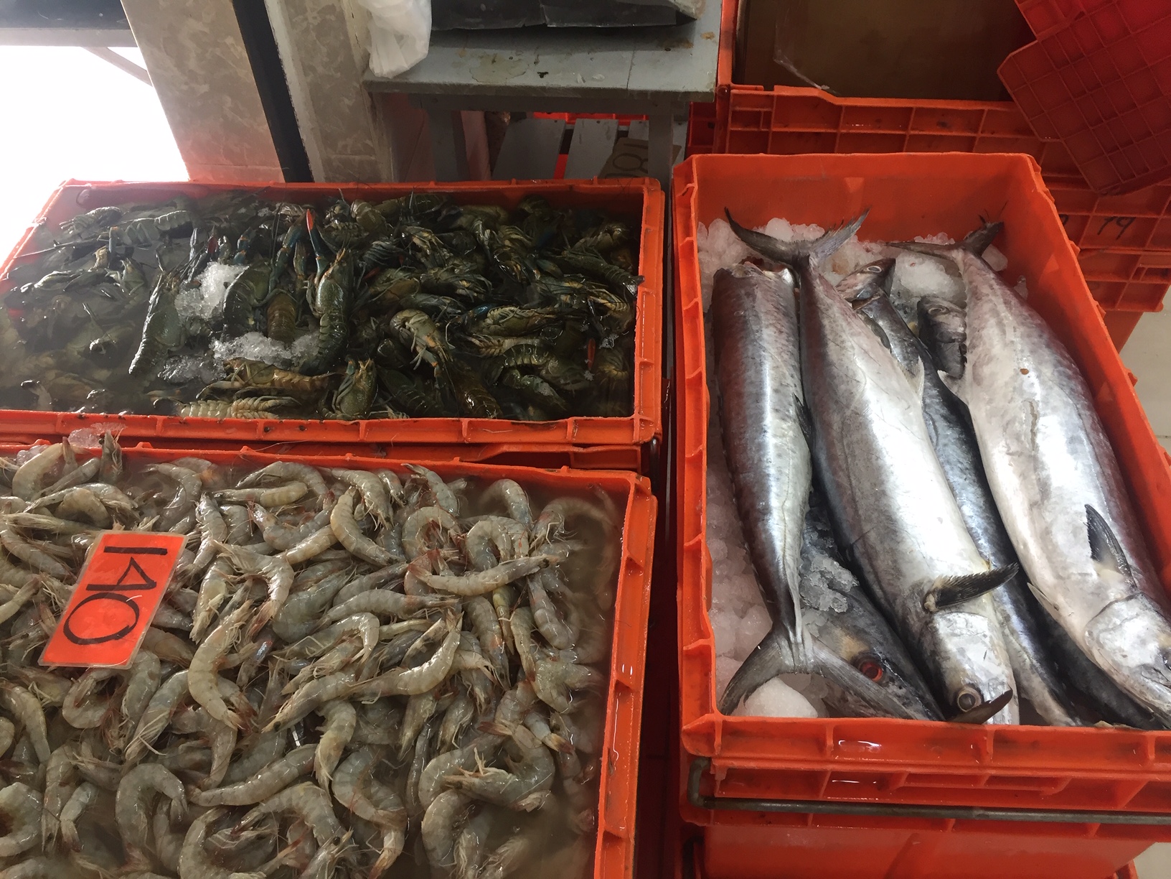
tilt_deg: -48.5
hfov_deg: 61.7
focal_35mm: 29
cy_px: 440
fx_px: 981
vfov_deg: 48.2
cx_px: 586
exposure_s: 1/30
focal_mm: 4.15
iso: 64
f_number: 2.2
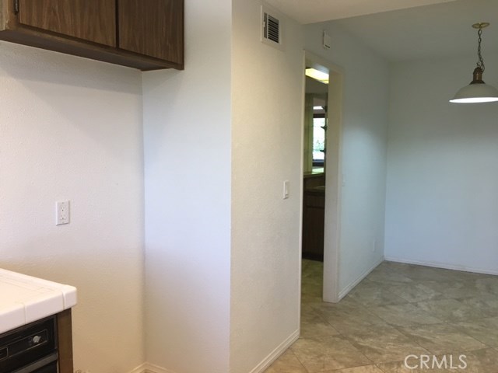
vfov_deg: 48.2
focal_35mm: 29
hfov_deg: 61.7
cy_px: 186
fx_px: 417
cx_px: 249
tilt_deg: -4.5
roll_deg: +0.0
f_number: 2.2
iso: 32
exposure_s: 1/30
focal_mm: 4.15
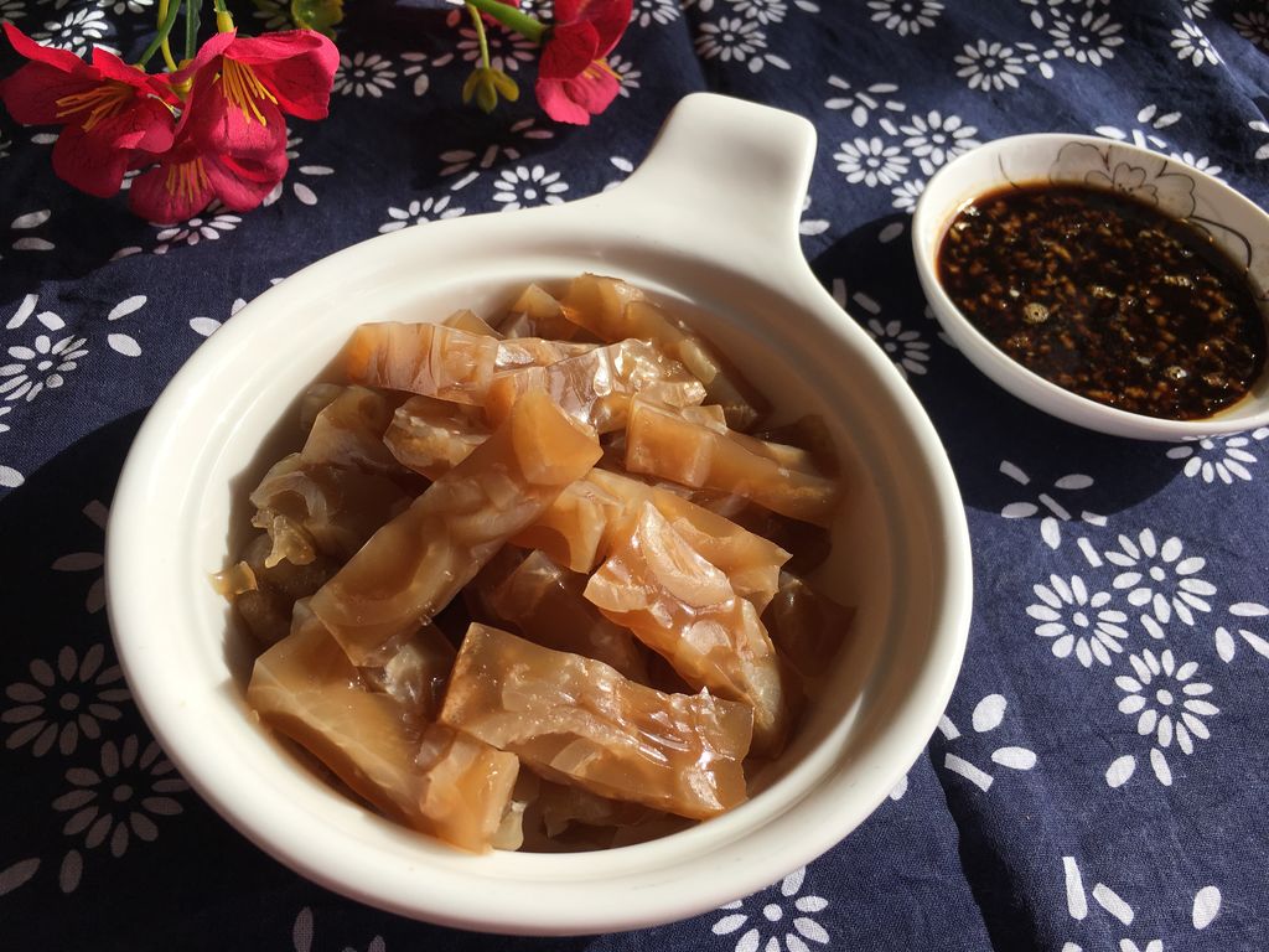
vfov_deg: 48.2
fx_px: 1063
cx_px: 634
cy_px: 476
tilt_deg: -52.7
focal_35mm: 29
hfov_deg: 61.7
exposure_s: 1/545
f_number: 2.2
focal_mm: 4.15
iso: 25
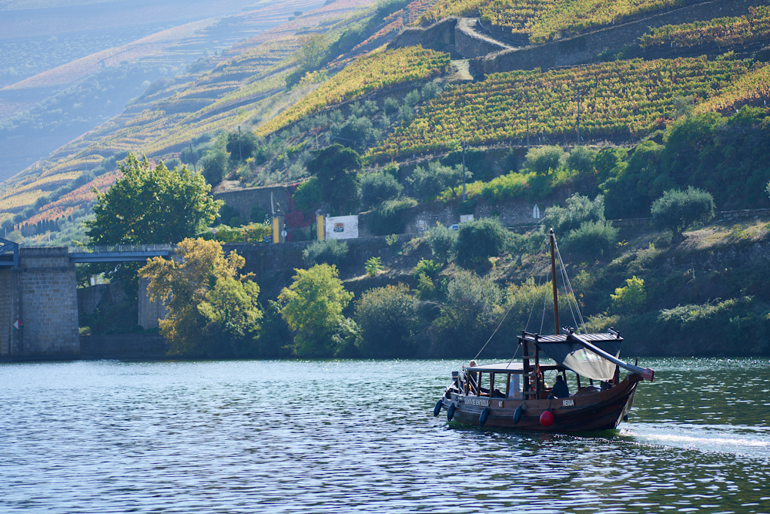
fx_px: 2888
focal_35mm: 135
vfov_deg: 10.2
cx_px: 385
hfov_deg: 15.2
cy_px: 257
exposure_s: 1/500
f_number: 4.5
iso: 200
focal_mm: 135
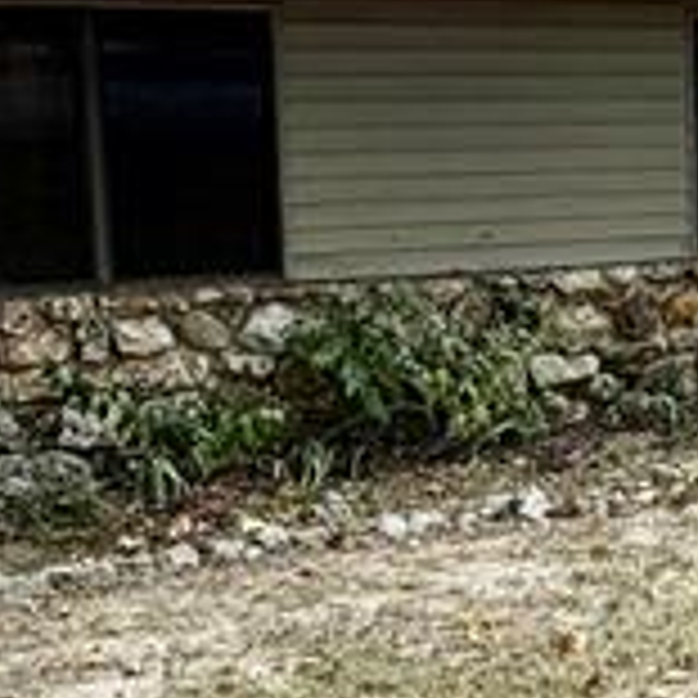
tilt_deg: -9.5
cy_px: 369
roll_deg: +0.2
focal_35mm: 82
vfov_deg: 21.1
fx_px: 1871
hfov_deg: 19.6
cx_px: 896
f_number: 2.2
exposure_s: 1/279
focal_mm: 2.22
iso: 50
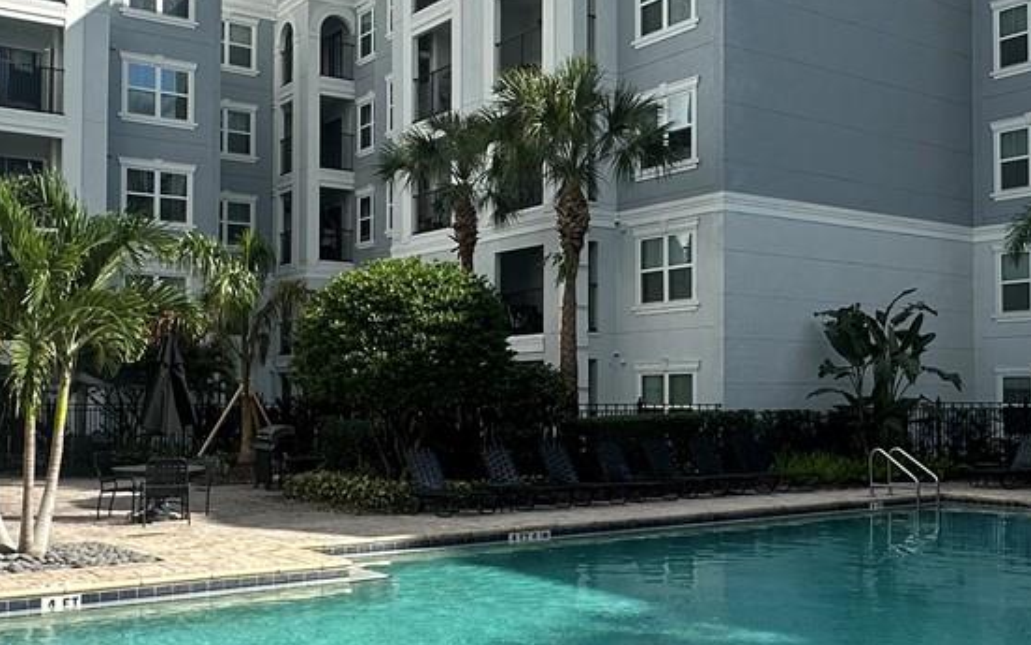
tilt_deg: +1.3
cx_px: 609
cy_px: 363
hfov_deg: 46.0
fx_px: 1208
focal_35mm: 43
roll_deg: -0.3
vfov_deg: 29.8
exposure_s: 1/1261
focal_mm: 2.22
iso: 40
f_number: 2.2
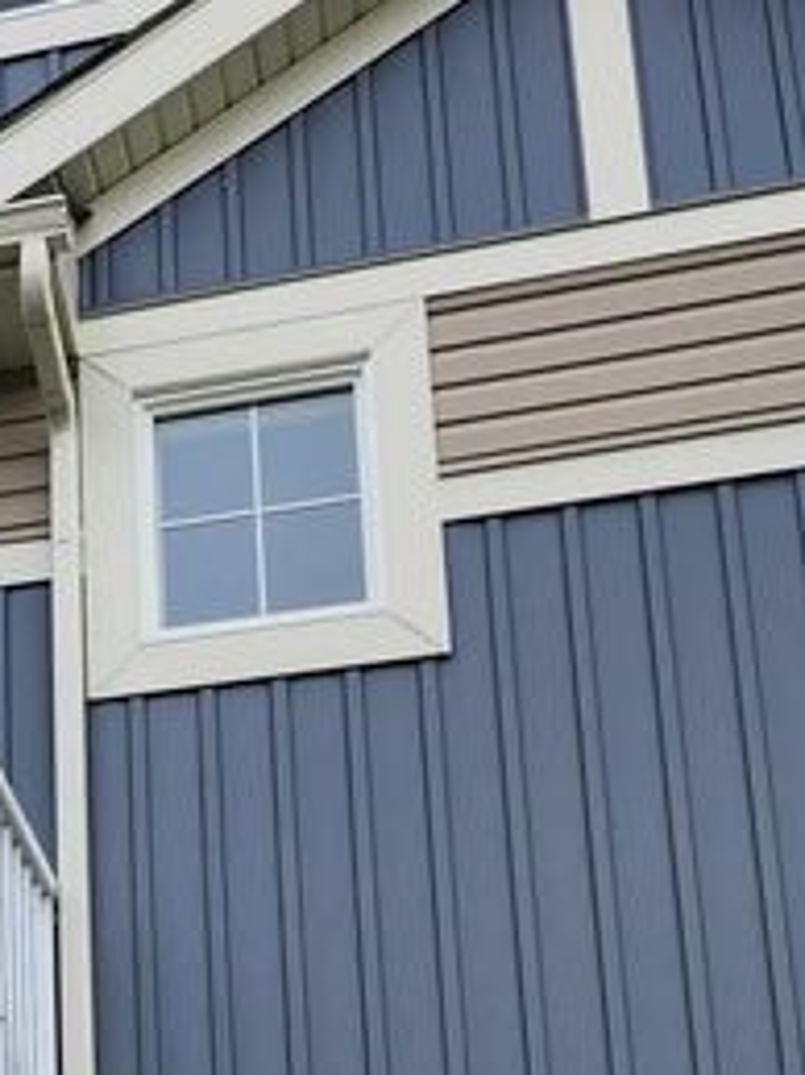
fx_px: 2824
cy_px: 1063
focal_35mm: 91
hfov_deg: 14.5
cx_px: -585
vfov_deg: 20.9
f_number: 1.8
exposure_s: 1/343
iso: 25
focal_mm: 5.54
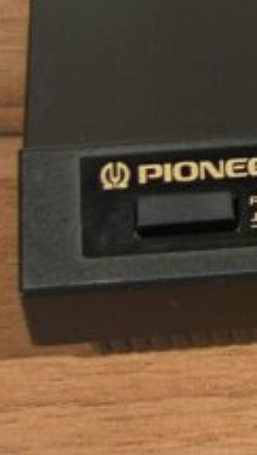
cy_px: 59
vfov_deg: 14.1
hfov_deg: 7.5
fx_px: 1824
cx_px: 621
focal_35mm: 151
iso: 50
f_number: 2.5
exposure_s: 1/50
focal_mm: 12.9
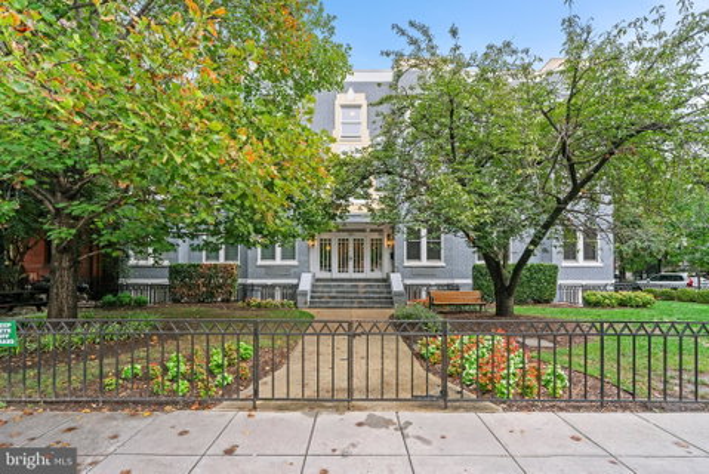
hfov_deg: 96.7
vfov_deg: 73.8
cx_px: 354
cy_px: 237
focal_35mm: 16
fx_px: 315
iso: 500
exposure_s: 1/200
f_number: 9
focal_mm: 16
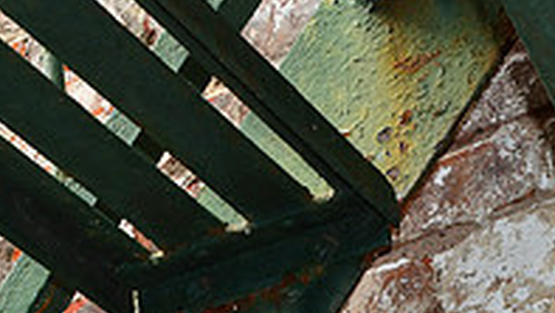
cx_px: 197
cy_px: 495
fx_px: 2459
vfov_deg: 7.1
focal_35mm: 167
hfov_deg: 12.9
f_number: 11
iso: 400
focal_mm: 36
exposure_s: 1/60
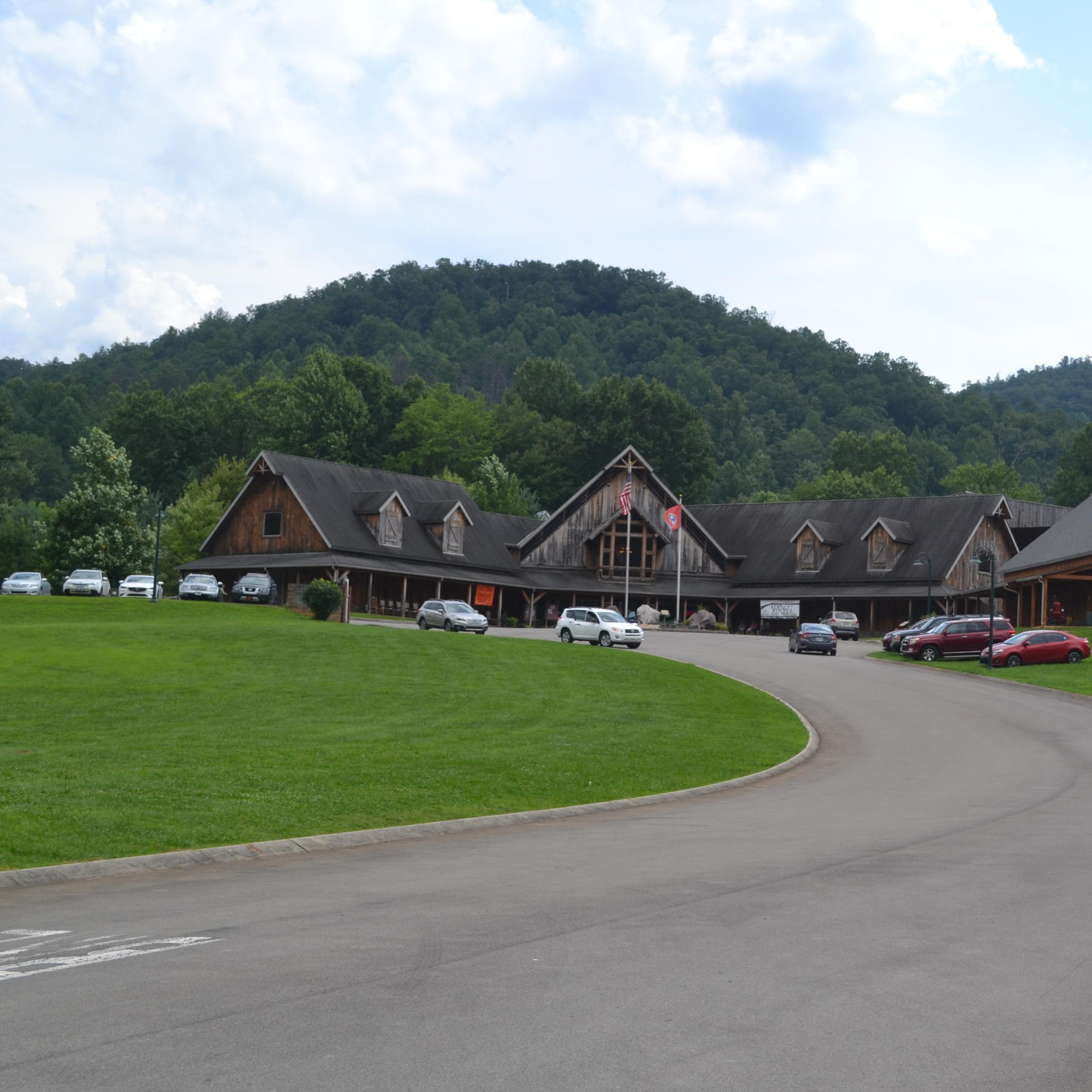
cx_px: 891
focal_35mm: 63
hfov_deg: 26.8
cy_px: 513
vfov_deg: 27.4
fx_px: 2239
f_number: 8
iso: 100
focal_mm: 29
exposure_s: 1/250
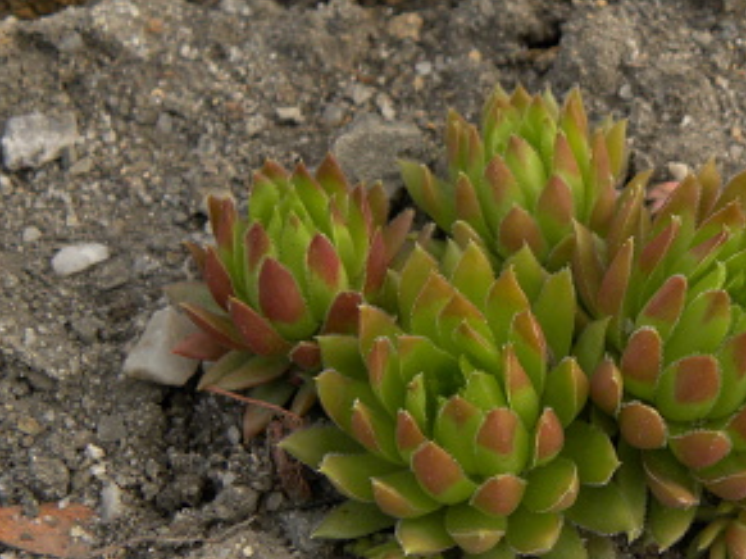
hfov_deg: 31.0
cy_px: 323
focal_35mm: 61
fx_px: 1314
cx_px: 587
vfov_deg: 24.0
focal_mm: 6.6
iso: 100
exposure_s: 1/400
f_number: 3.2
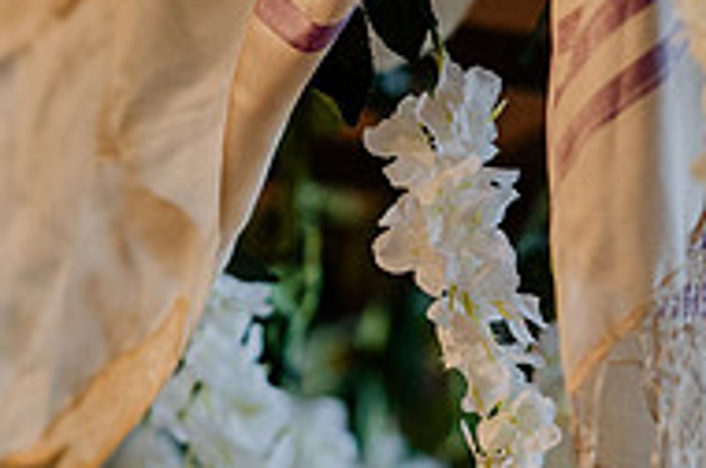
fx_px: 6284
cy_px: 67
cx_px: 301
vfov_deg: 4.3
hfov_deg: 6.4
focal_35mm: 321
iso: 1600
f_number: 2
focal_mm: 105
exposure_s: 1/1250
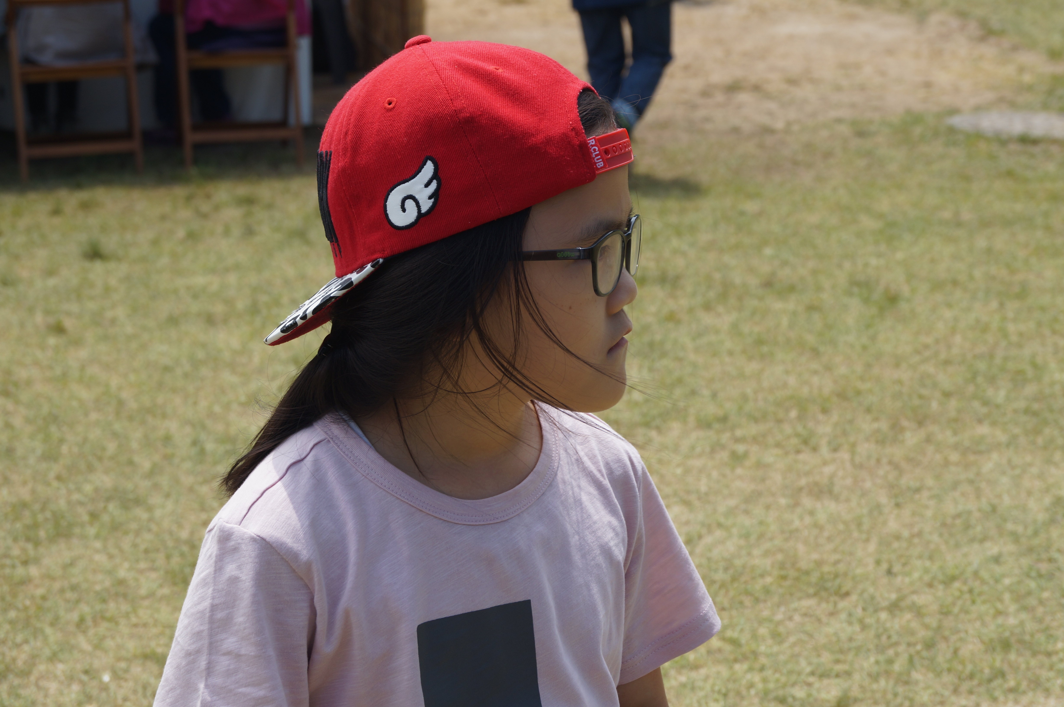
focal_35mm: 82
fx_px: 2436
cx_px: 532
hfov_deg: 24.6
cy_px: 354
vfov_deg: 16.5
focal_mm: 55
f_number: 8
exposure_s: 1/200
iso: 100
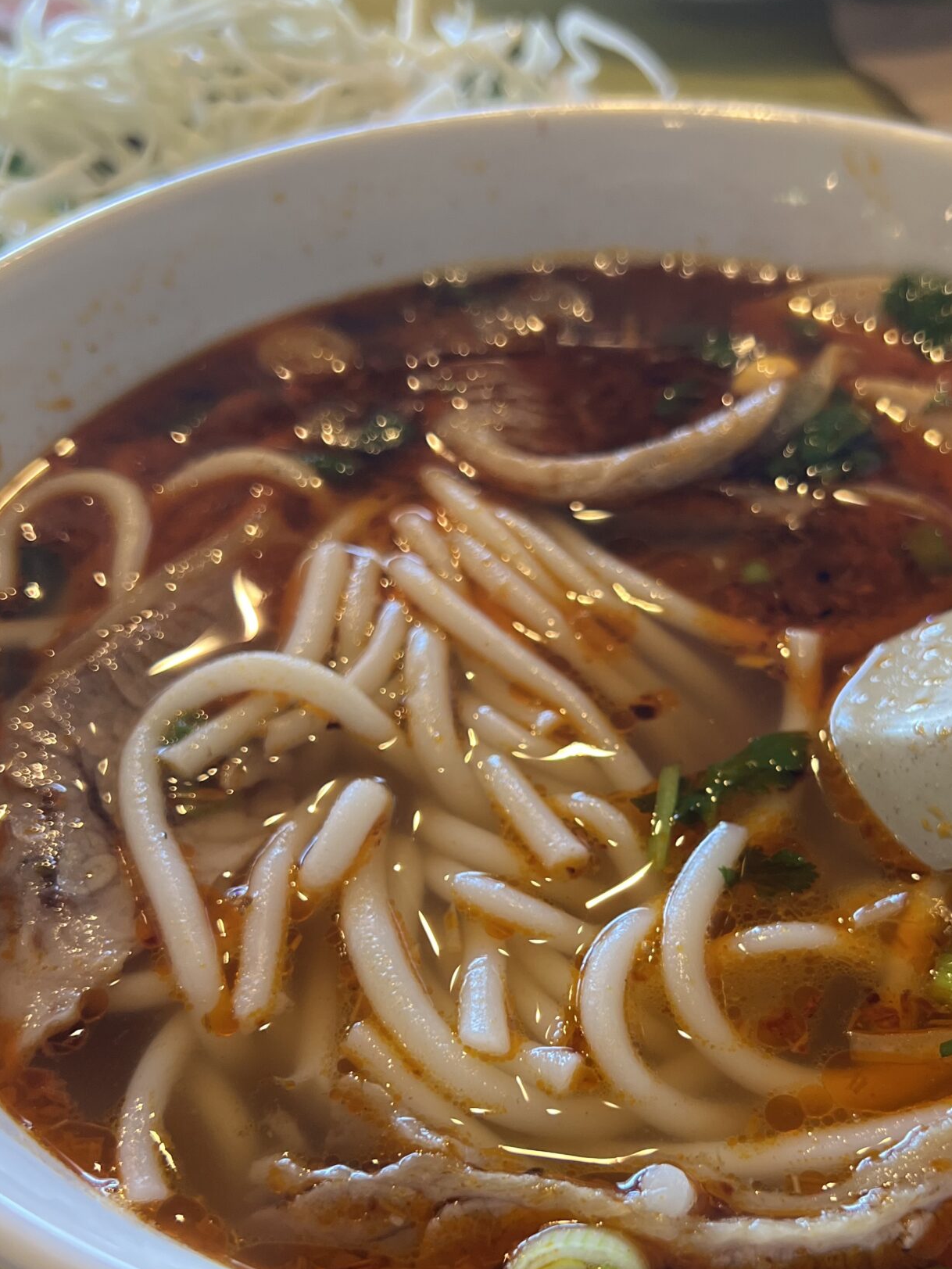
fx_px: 1503
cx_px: 624
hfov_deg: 34.9
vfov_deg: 45.2
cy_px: 820
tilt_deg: -47.5
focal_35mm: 41
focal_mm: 5.7
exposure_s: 1/60
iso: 160
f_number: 1.5
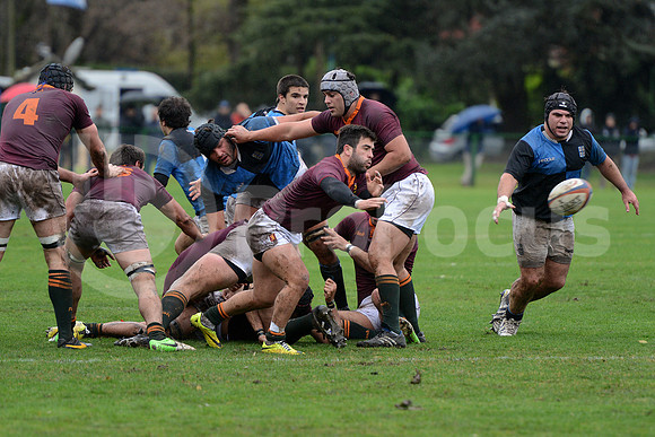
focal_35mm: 270
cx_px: 328
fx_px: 4913
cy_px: 218
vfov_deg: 5.1
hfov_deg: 7.6
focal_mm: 270
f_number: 4
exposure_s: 1/500
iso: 1250
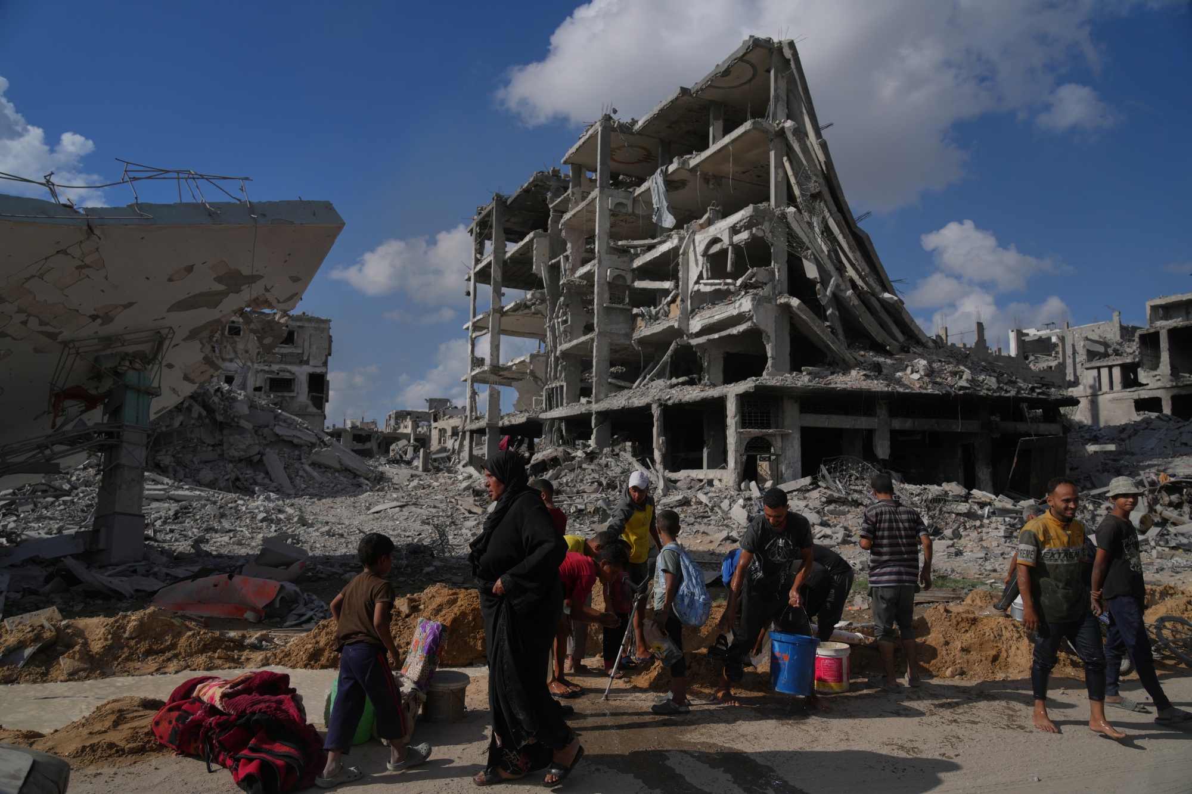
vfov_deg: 53.1
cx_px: 596
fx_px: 795
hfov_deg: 73.7
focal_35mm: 24
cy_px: 397
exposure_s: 1/4000
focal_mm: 24
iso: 125
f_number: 4
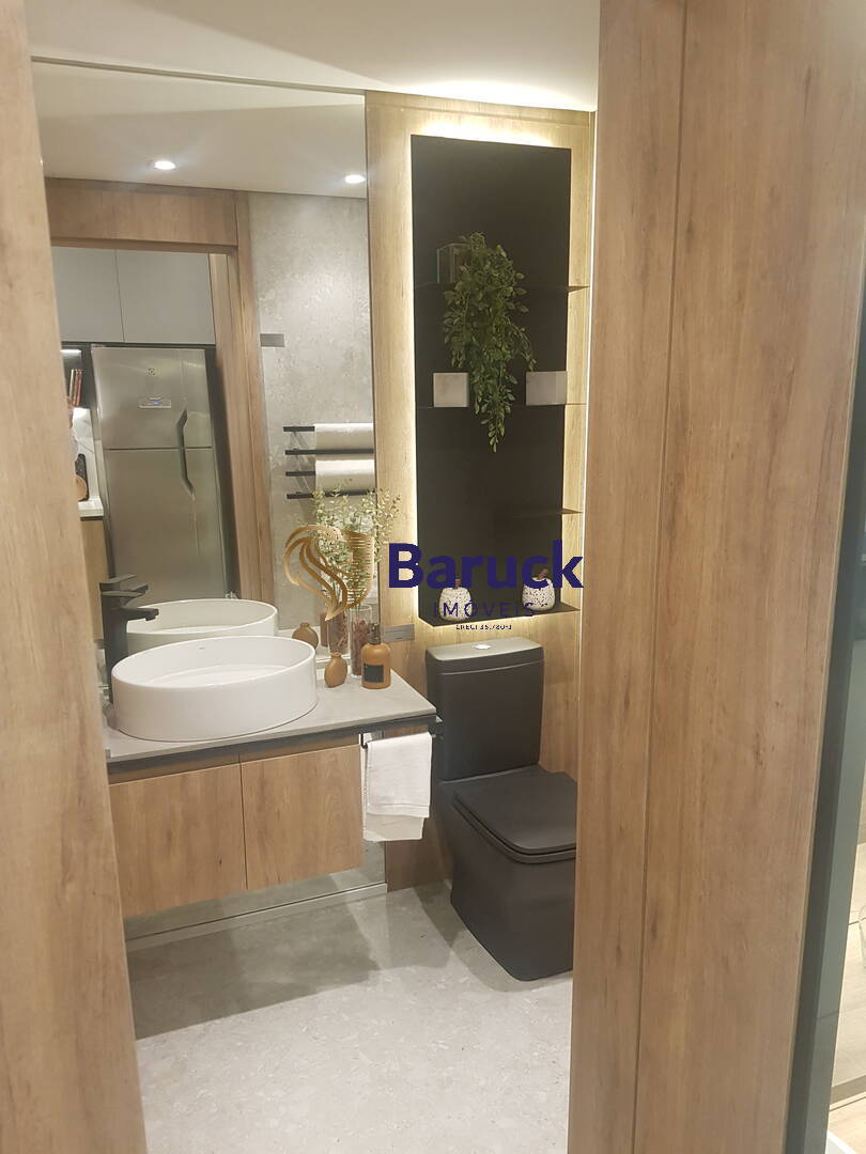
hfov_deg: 53.1
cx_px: 433
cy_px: 577
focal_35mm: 26
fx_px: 867
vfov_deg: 67.3
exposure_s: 1/30
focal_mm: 4.3
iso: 160
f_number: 1.7
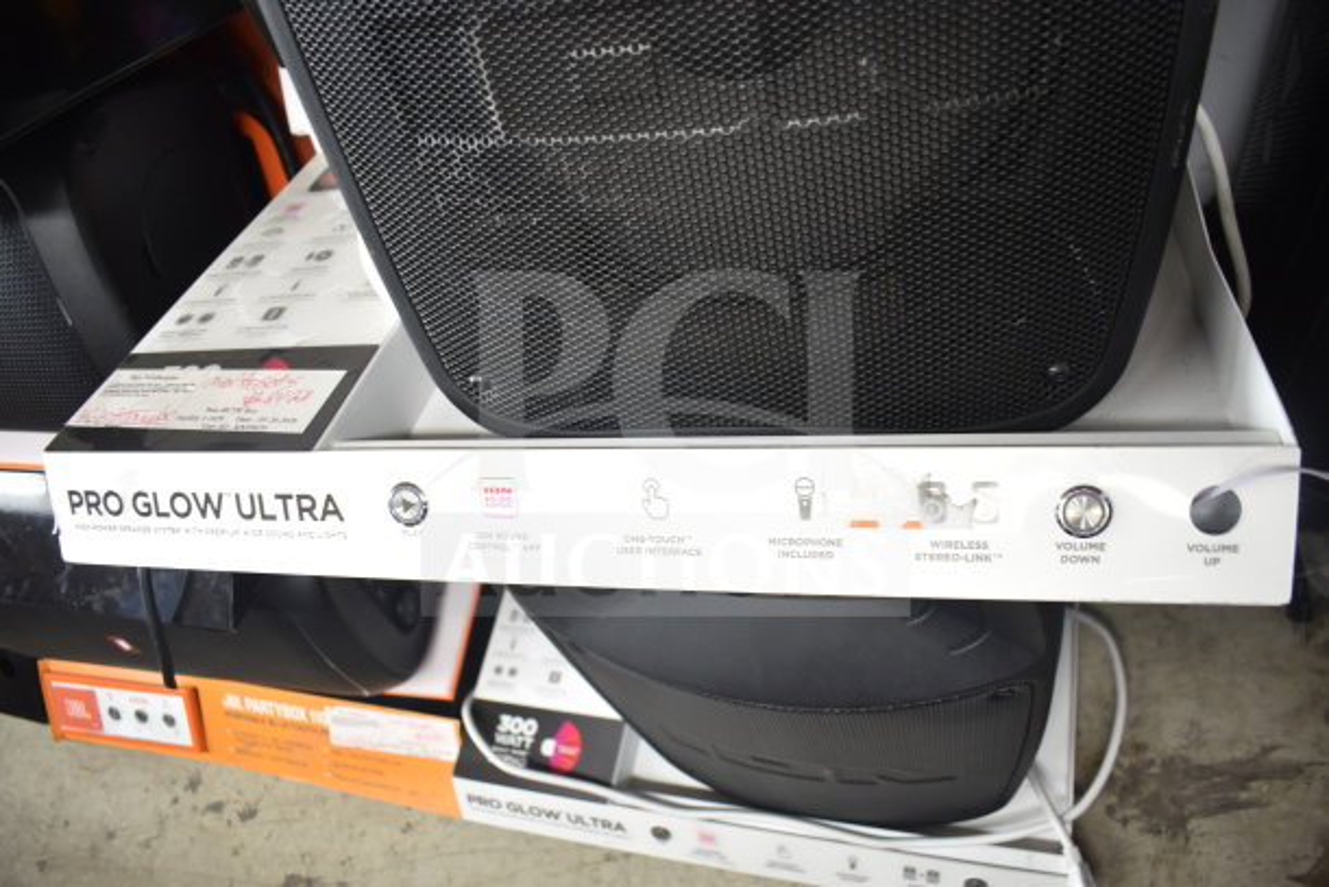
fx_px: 997
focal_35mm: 27
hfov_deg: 67.4
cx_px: 664
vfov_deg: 48.0
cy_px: 444
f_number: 3.5
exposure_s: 1/30
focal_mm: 18
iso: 720
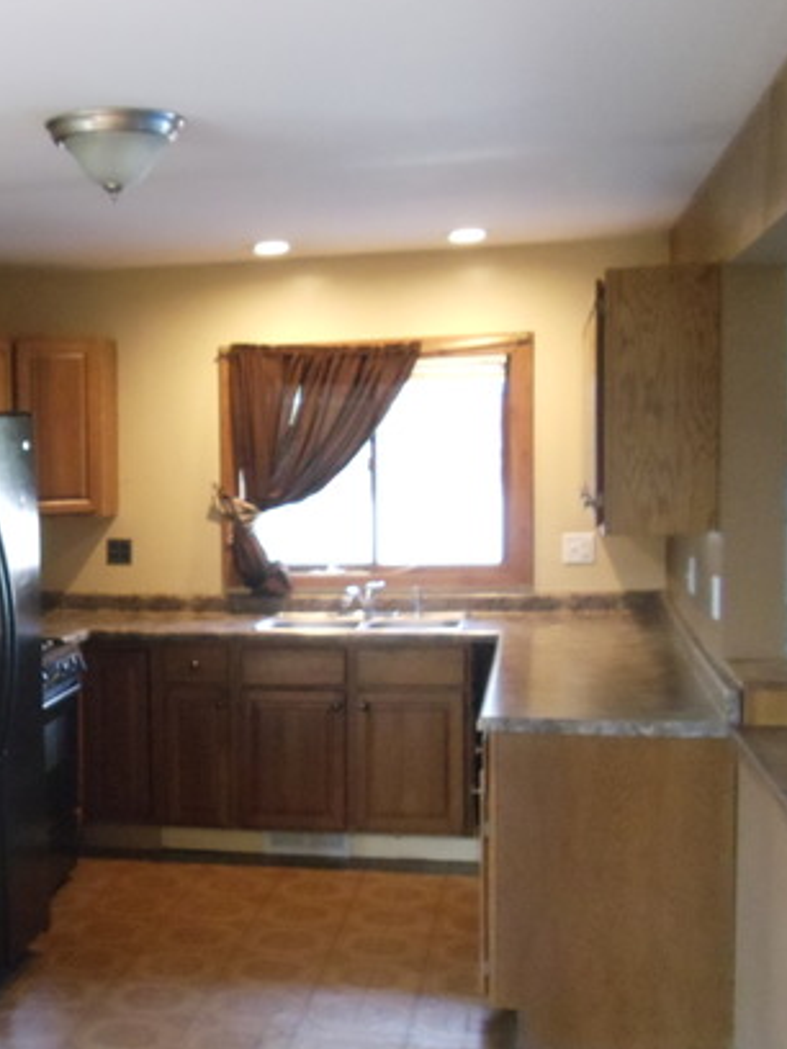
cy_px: 558
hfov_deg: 20.7
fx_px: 2092
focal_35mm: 69
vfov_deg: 28.2
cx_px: 15
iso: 800
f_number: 3.5
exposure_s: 1/25
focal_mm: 6
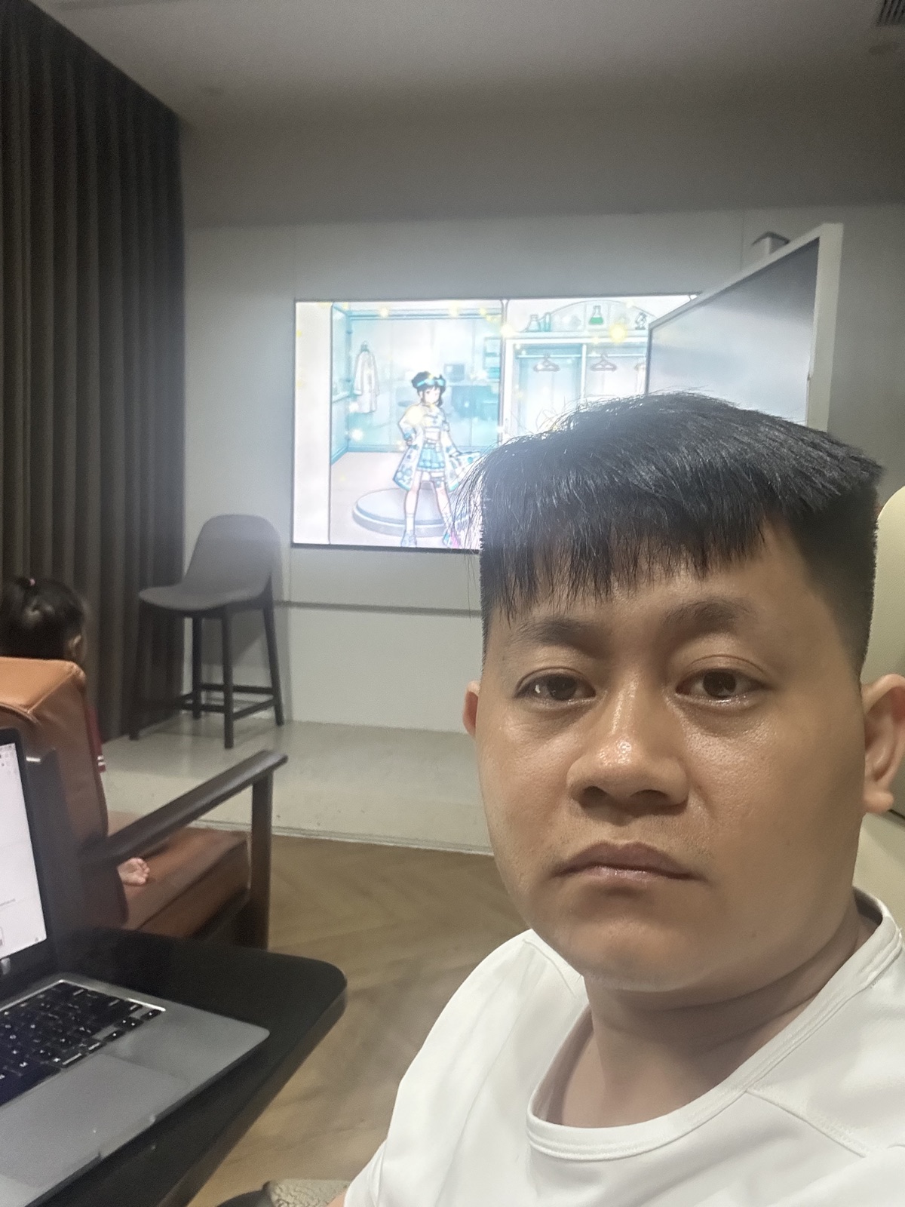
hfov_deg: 46.8
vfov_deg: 60.0
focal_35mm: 30
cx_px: 452
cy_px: 604
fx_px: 1046
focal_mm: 2.69
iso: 320
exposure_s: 1/50
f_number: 1.9
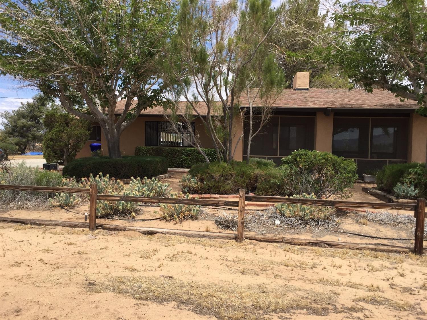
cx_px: 214
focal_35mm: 29
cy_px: 160
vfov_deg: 48.2
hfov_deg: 61.7
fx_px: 358
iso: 32
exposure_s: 1/1721
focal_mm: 4.15
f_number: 2.2
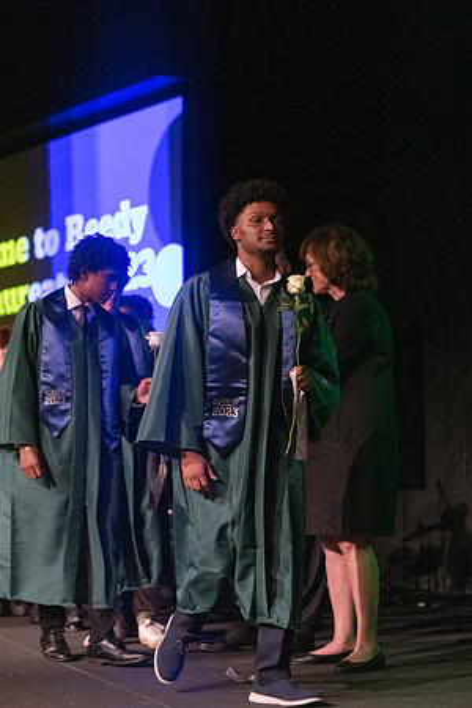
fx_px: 1455
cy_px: 354
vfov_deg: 27.3
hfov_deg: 18.4
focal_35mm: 74
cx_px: 236
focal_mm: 74
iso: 16000
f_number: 2.8
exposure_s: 1/1000
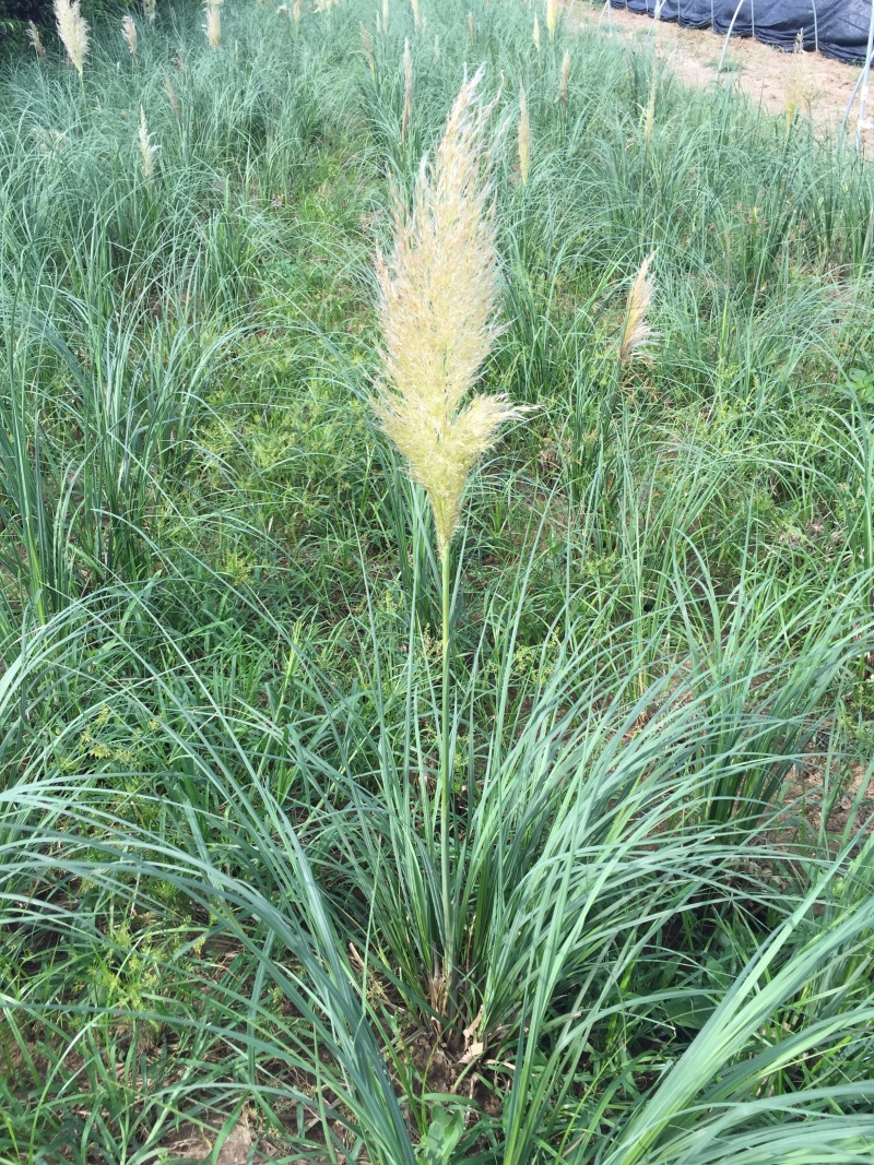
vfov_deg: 61.7
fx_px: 976
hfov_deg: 48.2
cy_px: 582
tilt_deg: -32.0
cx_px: 437
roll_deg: +1.4
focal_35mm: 29
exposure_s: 1/581
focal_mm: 4.15
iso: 32
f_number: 2.2
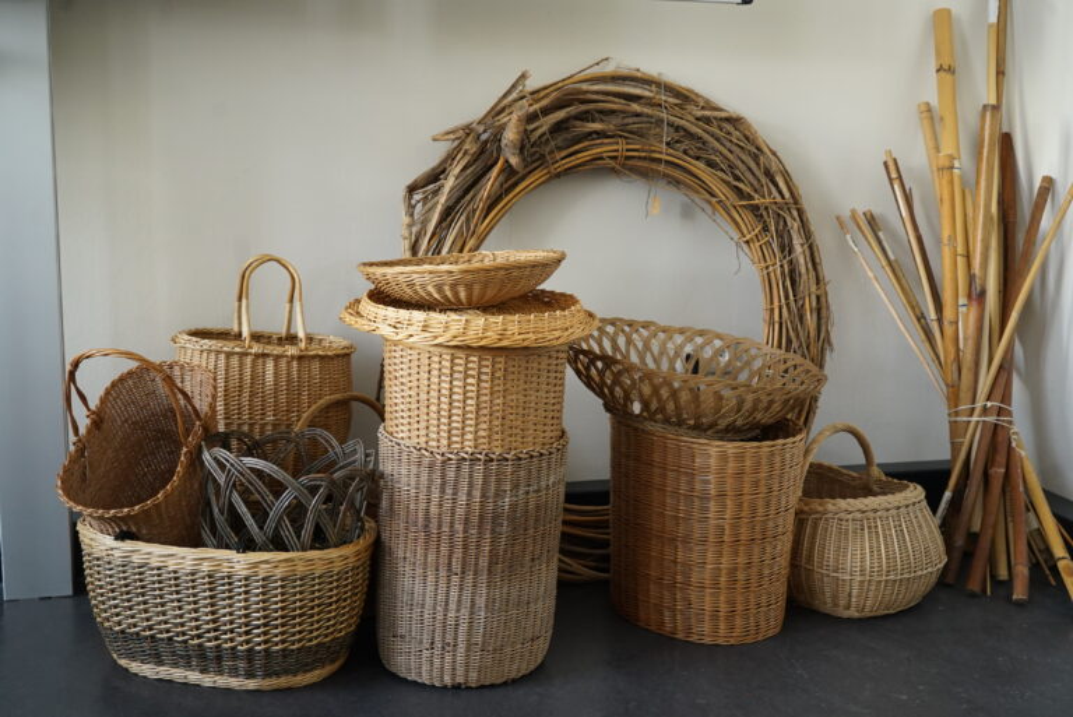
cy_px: 358
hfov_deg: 47.4
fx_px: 1223
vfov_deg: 32.7
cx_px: 536
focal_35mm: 41
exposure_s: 1/160
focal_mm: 41
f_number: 6.3
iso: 2500
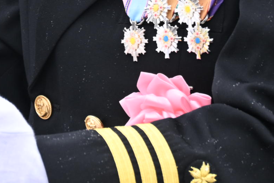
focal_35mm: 473
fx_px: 3601
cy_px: -148
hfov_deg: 4.4
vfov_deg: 2.9
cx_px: 102
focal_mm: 90
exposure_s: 1/40
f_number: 6.3
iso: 200
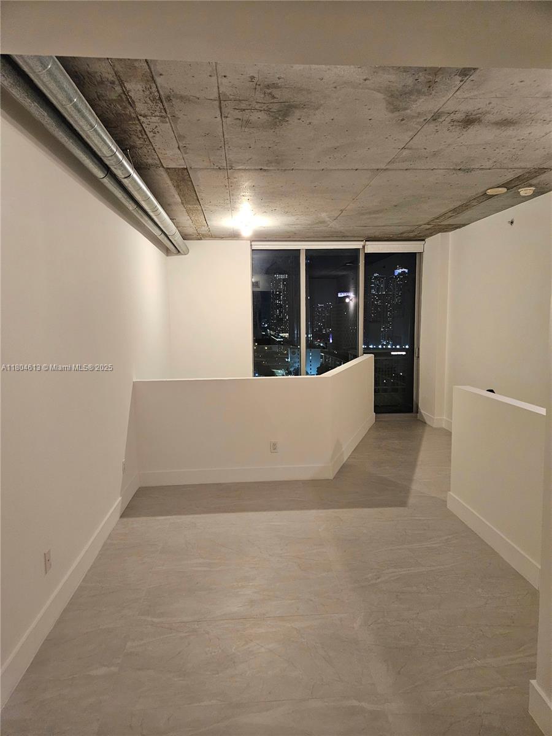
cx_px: 276
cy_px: 368
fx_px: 489
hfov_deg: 58.9
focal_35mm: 23
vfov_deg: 73.9
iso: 1000
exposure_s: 1/120
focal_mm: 5.4
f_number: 1.8
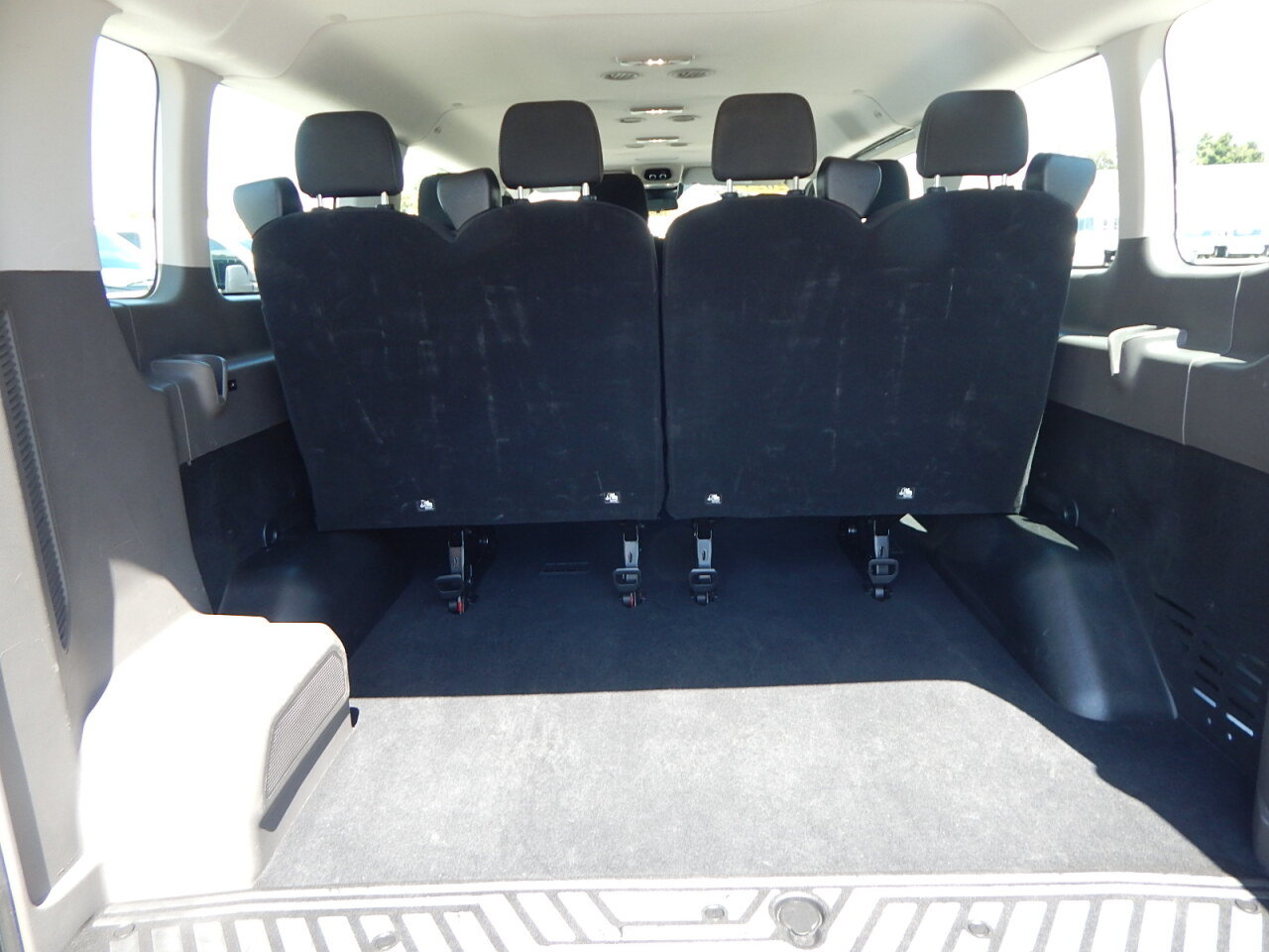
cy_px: 476
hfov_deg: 76.4
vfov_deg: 61.1
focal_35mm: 22
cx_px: 634
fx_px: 807
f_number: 3
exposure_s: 1/100
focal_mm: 4
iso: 125
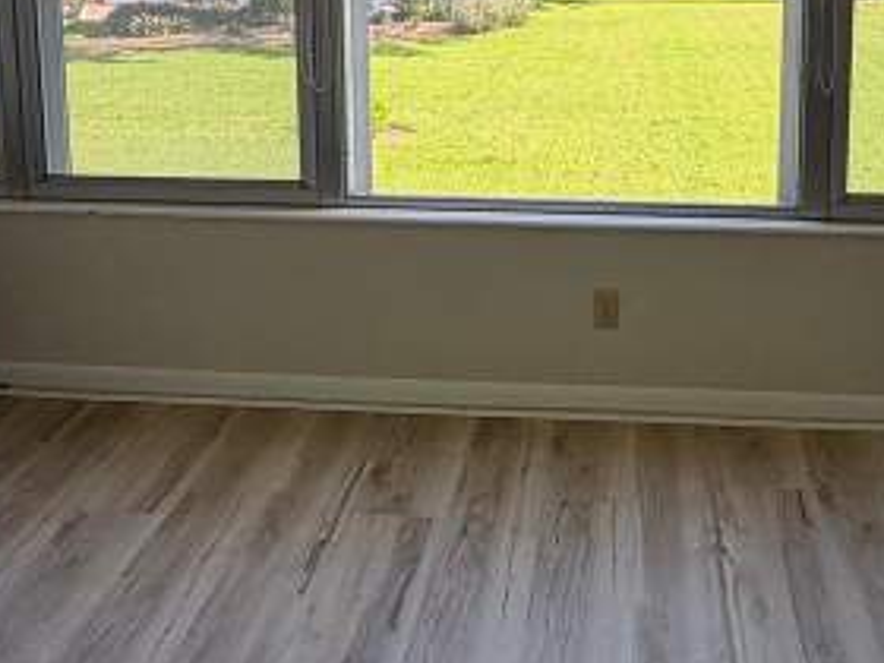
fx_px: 1021
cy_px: 0
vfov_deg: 33.0
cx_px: 568
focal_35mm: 40
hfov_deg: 46.3
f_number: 2.2
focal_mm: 2.22
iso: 40
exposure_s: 1/136
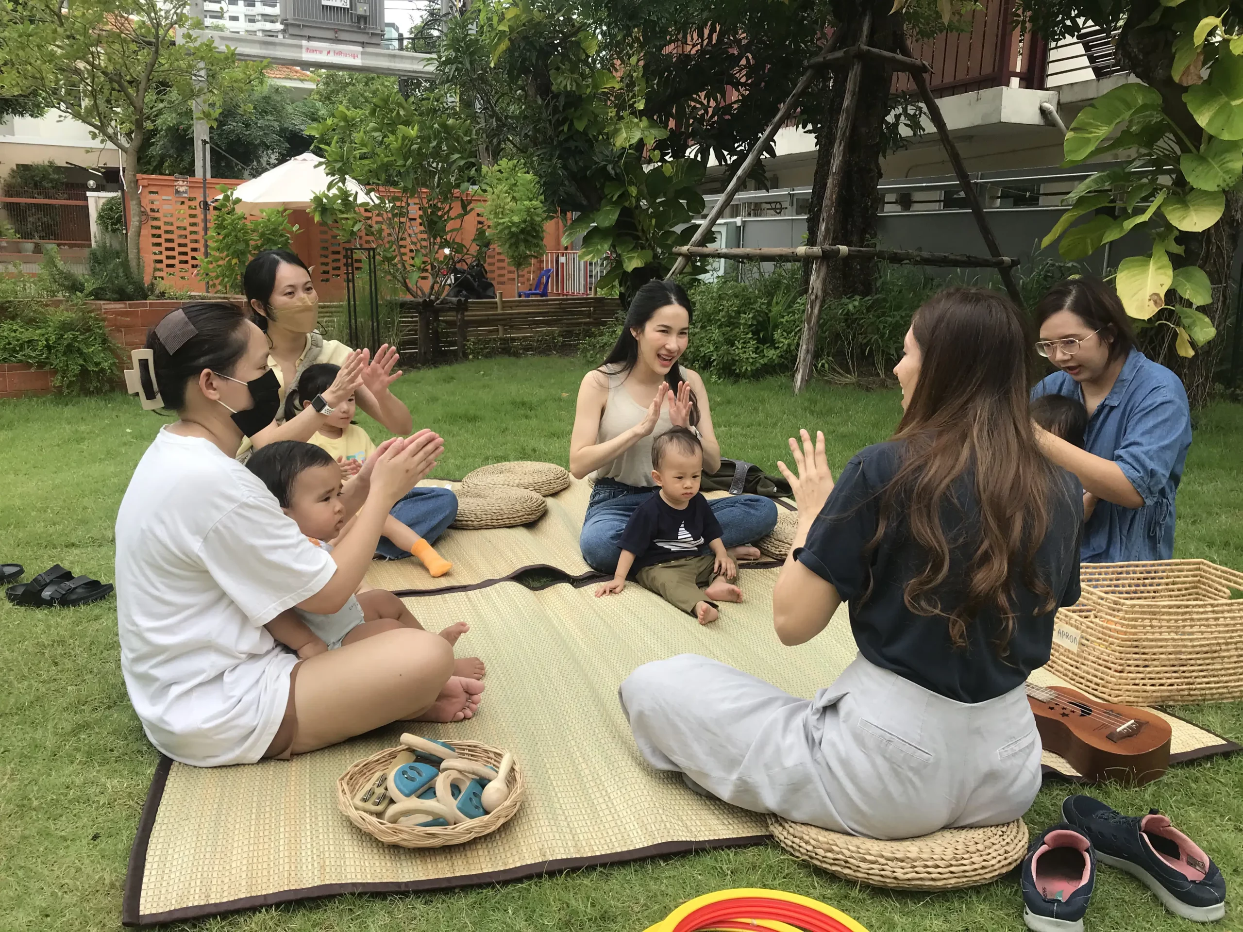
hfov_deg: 63.4
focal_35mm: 28
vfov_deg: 49.7
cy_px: 466
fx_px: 1005
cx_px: 622
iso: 20
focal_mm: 3.99
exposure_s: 1/791
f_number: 1.8
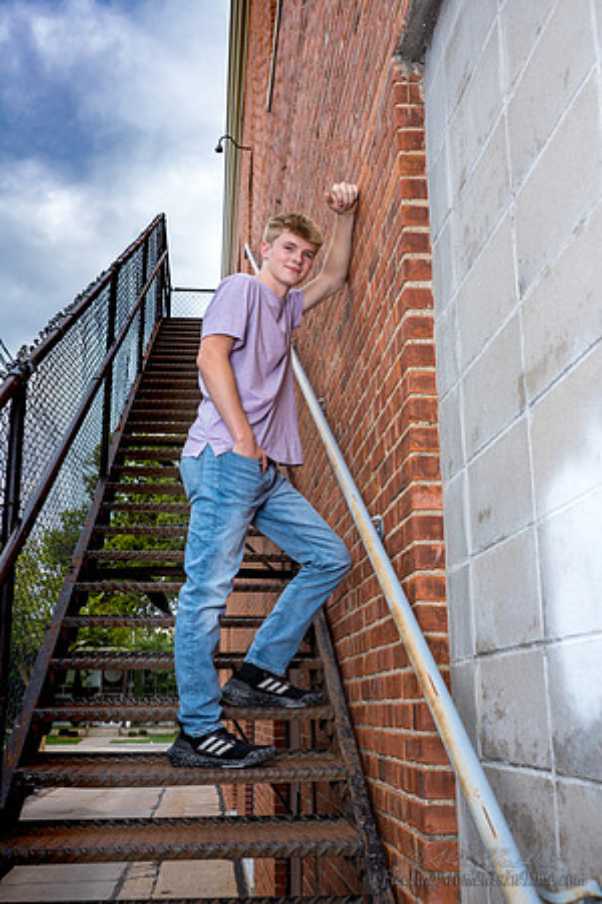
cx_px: 301
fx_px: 878
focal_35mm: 35
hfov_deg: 37.9
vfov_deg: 54.4
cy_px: 452
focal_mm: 35
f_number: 6.3
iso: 100
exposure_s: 1/160
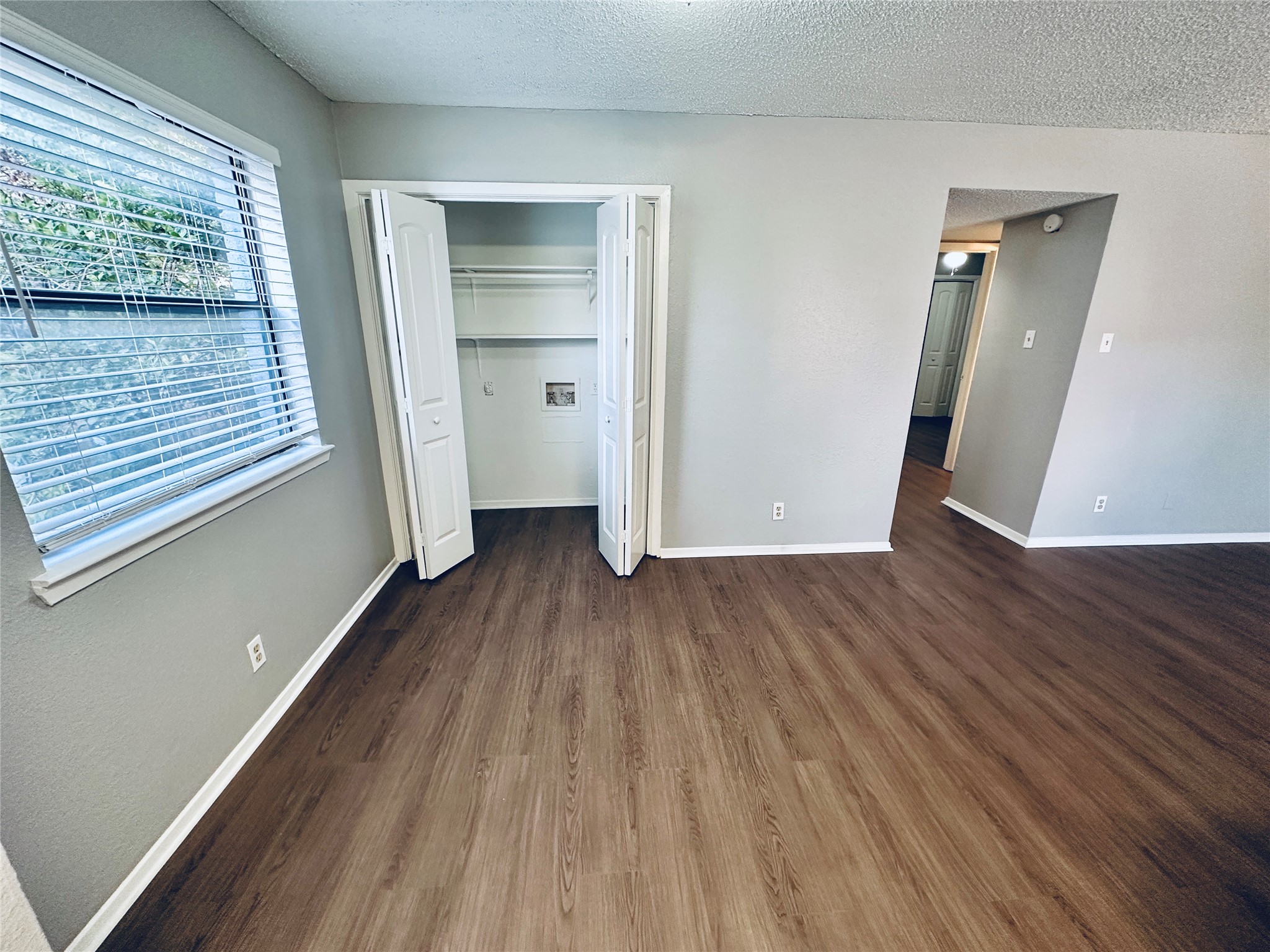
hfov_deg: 102.1
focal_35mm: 14
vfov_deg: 85.7
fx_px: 514
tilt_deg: -16.0
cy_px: 476
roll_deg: +0.3
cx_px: 635
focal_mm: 2.22
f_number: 2.2
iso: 200
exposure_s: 1/60
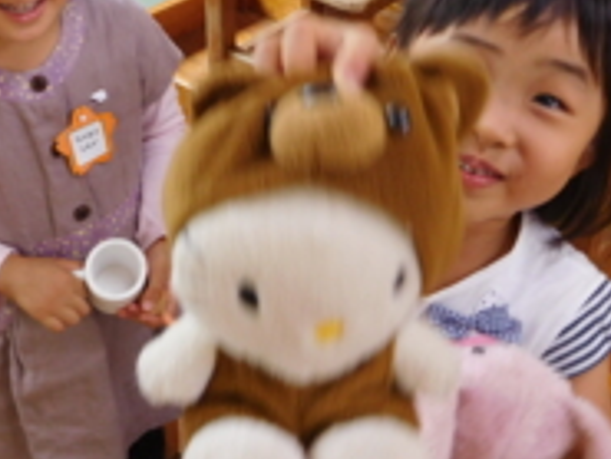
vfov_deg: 26.4
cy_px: 69
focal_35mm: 54
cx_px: 218
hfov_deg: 35.3
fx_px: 954
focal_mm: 4.5
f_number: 3.4
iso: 200
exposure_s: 1/30
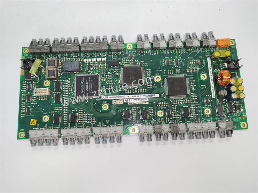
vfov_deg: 53.0
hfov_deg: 67.3
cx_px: 129
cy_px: 96
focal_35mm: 26
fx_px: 194
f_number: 1.8
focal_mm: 4.75
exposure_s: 1/50
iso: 250
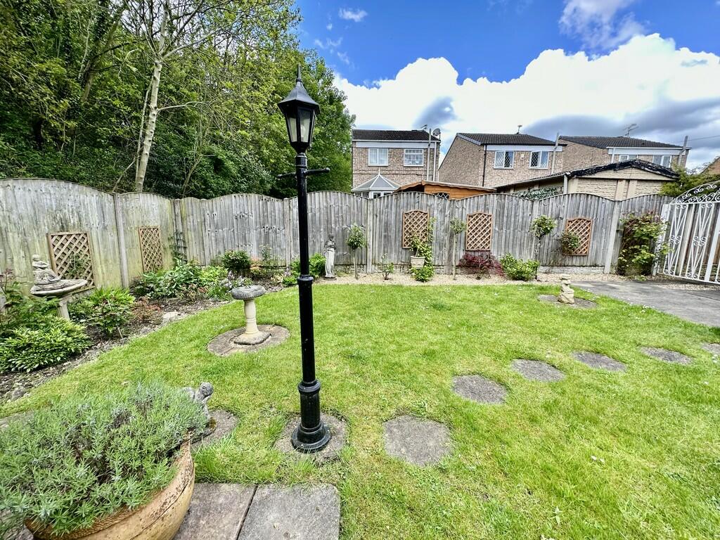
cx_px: 360
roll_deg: -0.6
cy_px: 270
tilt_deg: -11.0
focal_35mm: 14
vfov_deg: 85.7
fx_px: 291
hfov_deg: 102.1
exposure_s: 1/319
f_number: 2.2
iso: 40
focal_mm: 2.22
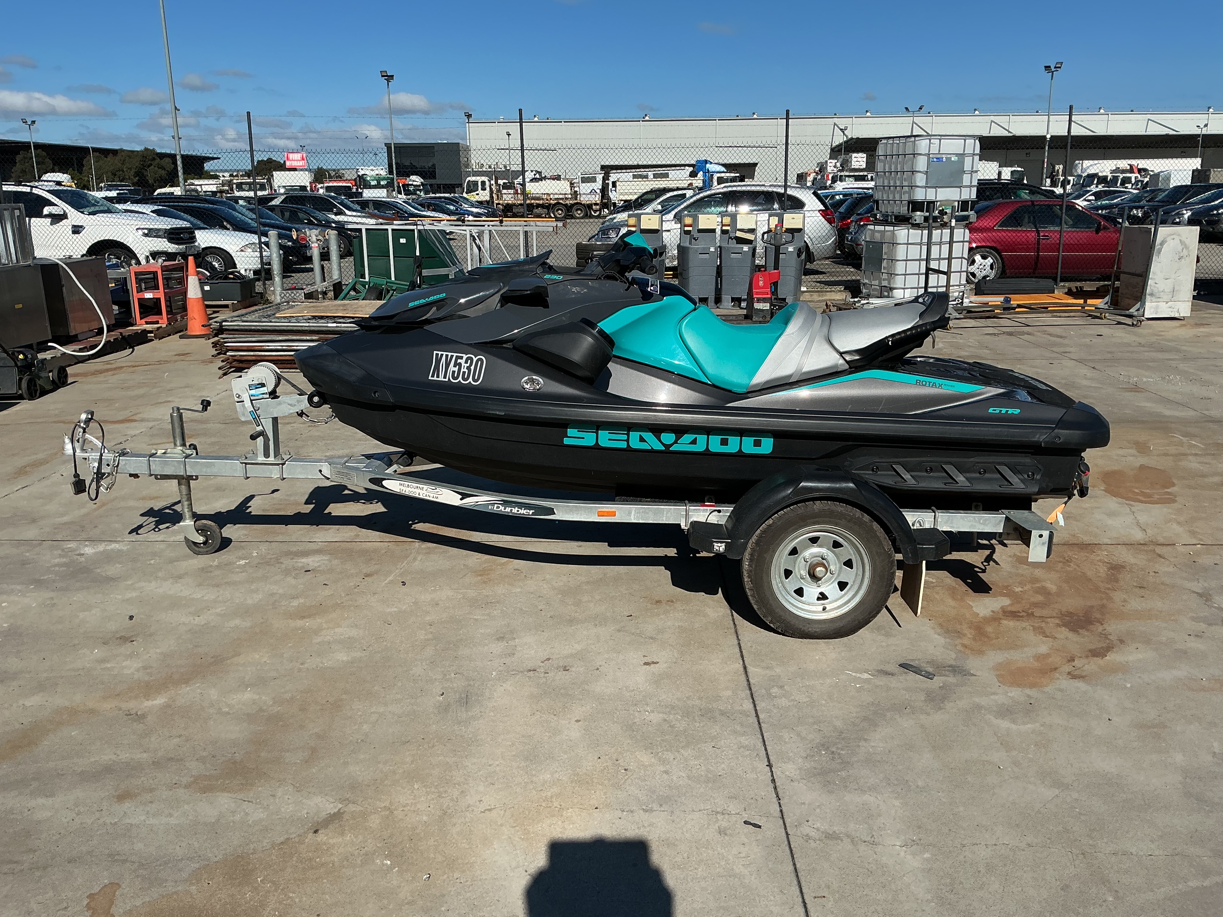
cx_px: 612
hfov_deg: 61.7
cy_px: 458
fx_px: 1025
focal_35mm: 29
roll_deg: +0.4
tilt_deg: -14.6
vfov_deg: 48.2
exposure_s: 1/3322
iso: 25
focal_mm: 3
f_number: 1.8
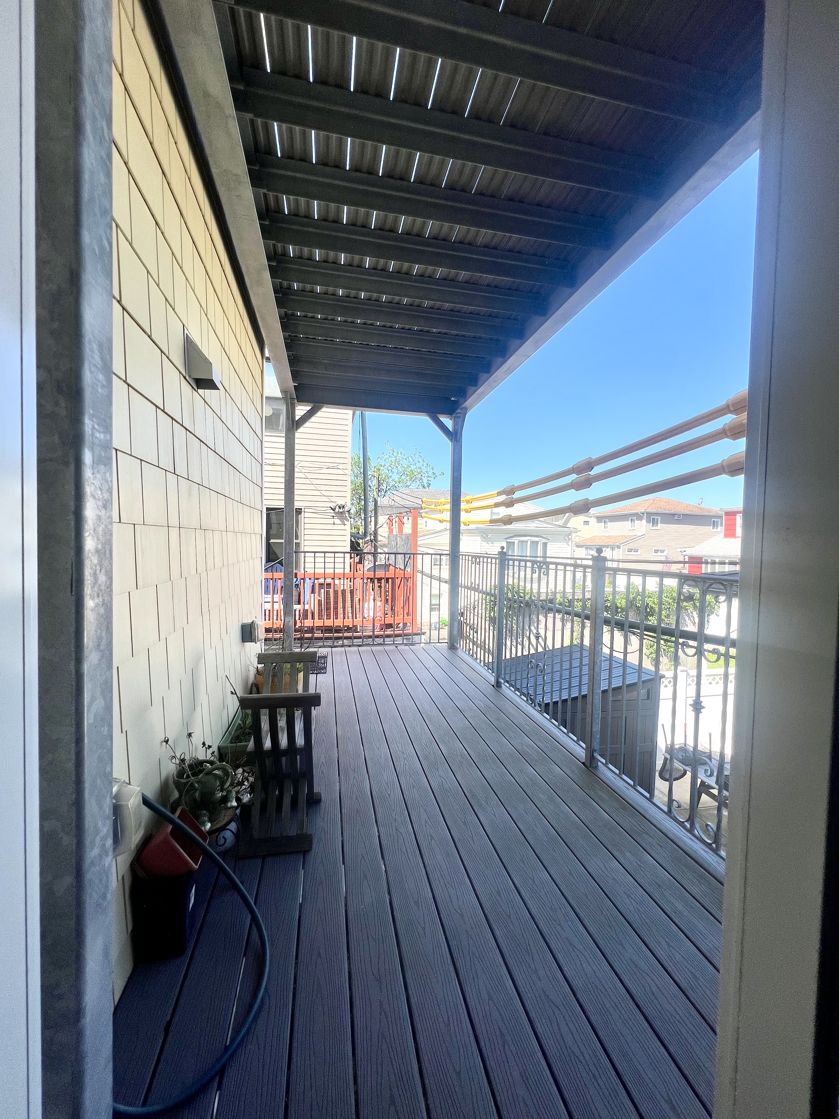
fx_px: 420
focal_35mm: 13
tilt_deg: -0.8
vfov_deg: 106.2
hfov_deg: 89.9
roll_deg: -1.8
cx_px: 420
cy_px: 560
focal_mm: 1.57
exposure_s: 1/960
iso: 32
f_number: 1.8
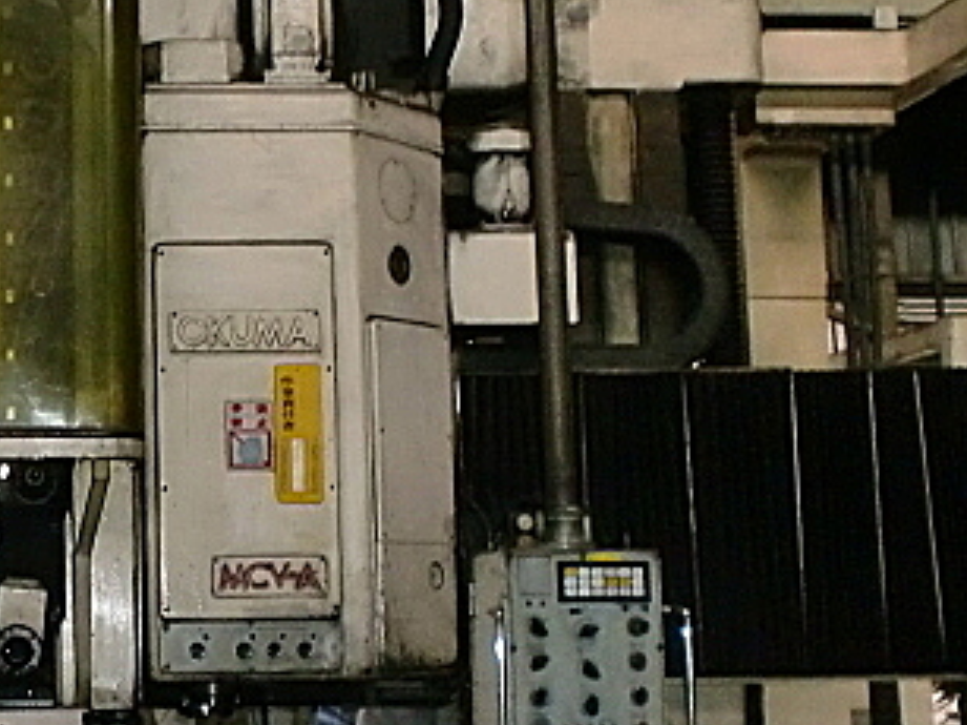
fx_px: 2038
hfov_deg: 26.0
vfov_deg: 20.2
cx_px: 135
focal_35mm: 73
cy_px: 340
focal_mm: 6.3
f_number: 3.1
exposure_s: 1/30
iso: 400
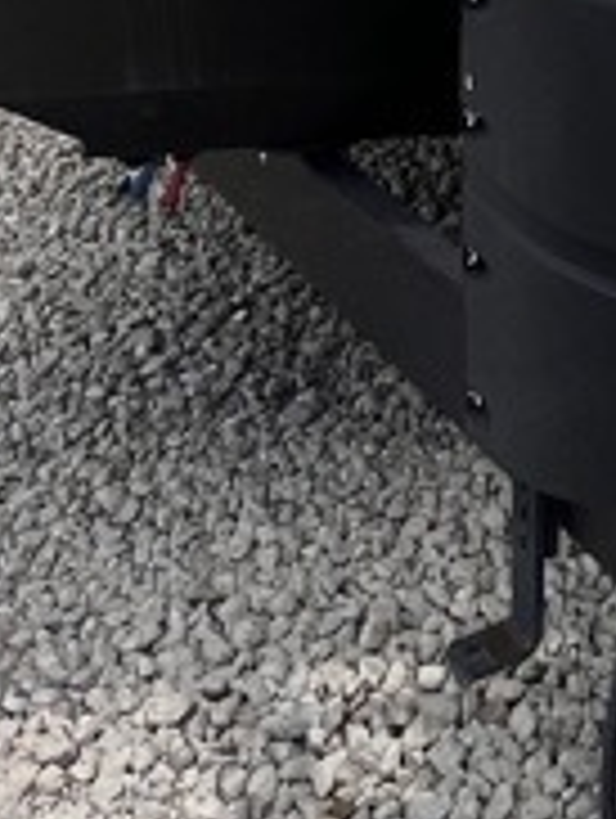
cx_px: 733
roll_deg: +3.5
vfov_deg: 19.4
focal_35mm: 73
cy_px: -688
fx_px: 1728
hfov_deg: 19.1
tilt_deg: +7.7
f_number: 1.8
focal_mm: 1.57
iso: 32
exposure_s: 1/2053
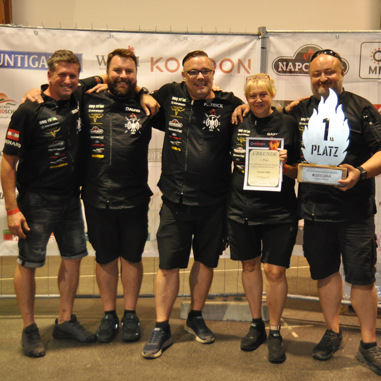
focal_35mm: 49
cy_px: 192
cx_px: 236
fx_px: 606
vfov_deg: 34.9
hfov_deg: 34.7
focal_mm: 25
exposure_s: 1/60
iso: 800
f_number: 2.8
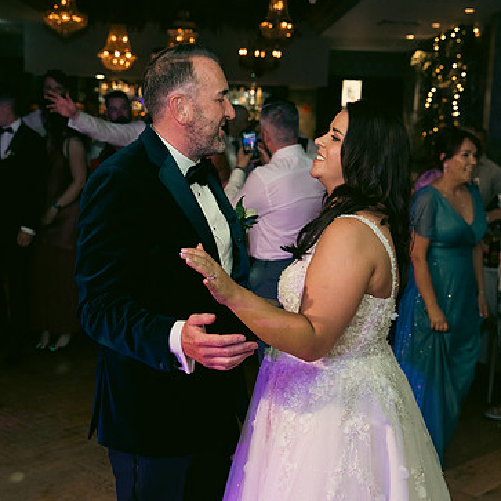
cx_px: 261
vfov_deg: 32.2
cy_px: 238
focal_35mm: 53
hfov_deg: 32.2
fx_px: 868
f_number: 3.5
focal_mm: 39
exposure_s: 1/160
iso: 2500
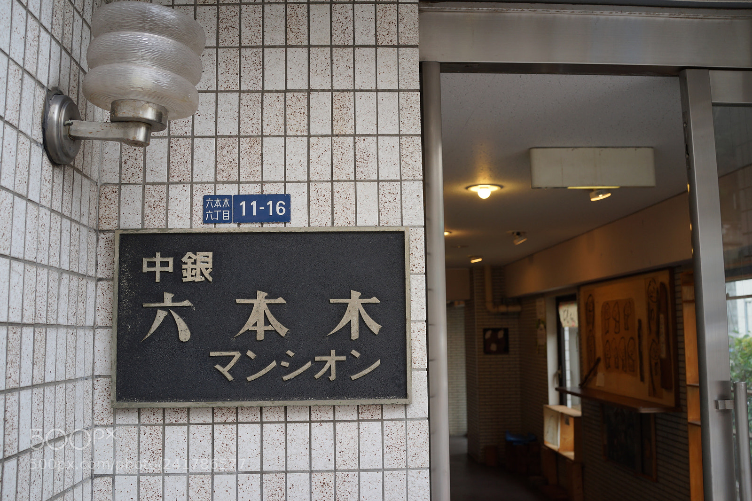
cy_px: 250
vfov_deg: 37.8
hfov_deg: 54.4
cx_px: 376
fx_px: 731
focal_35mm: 35
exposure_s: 1/80
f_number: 5.6
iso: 250
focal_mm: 35
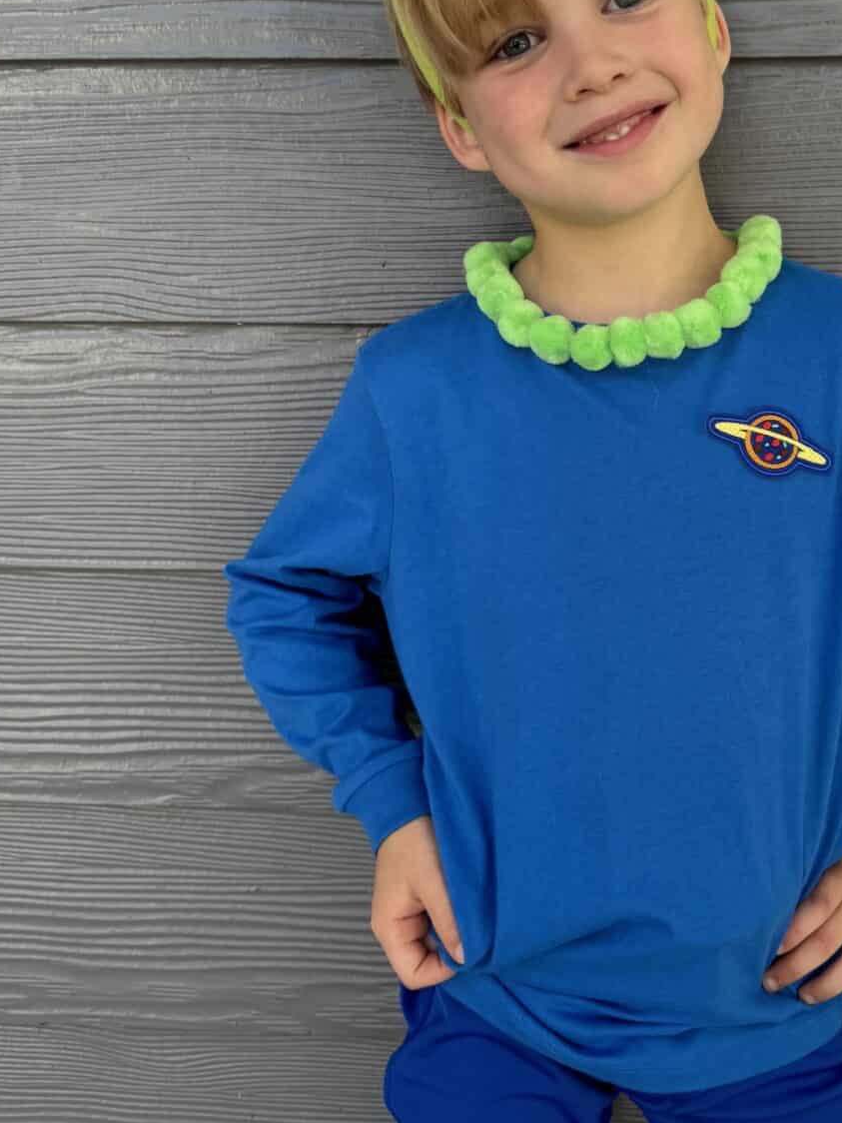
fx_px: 1330
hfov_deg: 34.5
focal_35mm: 41
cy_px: 437
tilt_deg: -7.6
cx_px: 611
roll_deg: +0.0
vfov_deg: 45.5
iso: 64
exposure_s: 1/121
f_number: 1.78
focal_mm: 6.76
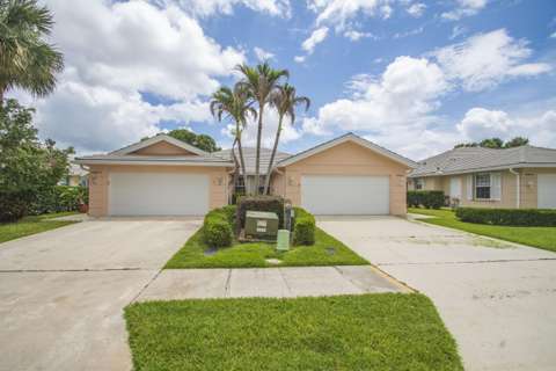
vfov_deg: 77.3
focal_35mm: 15
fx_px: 232
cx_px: 278
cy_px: 186
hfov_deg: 100.4
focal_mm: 10
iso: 320
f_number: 8
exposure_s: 1/800
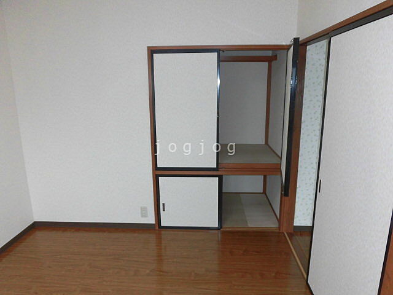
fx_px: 272
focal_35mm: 24
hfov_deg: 71.6
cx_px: 196
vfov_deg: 56.8
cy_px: 148
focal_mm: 4.3
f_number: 3.1
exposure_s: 1/60
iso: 100
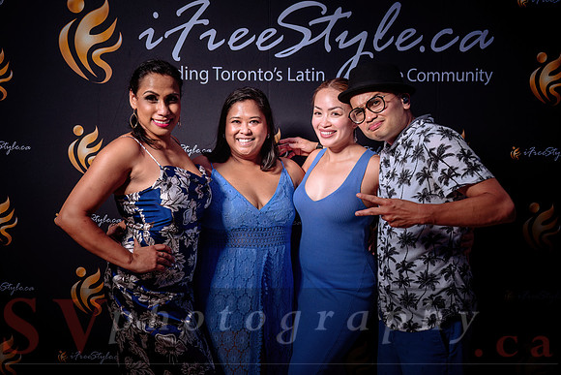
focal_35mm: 33
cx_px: 280
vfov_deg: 40.0
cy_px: 188
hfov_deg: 57.2
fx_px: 514
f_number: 4.5
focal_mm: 33
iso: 800
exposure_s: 1/80
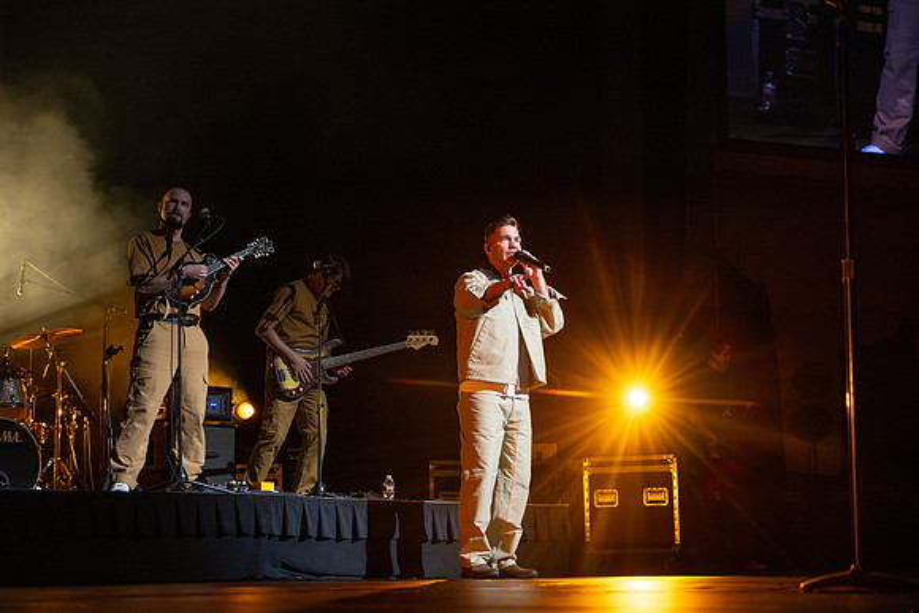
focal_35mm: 70
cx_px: 460
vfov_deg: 19.5
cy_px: 306
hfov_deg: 28.8
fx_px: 1787
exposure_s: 1/320
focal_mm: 70
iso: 5000
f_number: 4
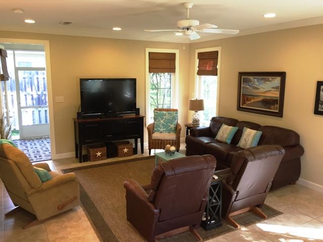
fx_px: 271
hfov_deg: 61.7
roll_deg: -1.0
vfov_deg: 48.2
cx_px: 162
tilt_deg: -10.9
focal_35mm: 29
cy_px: 121
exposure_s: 1/30
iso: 80
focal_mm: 4.15
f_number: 2.2
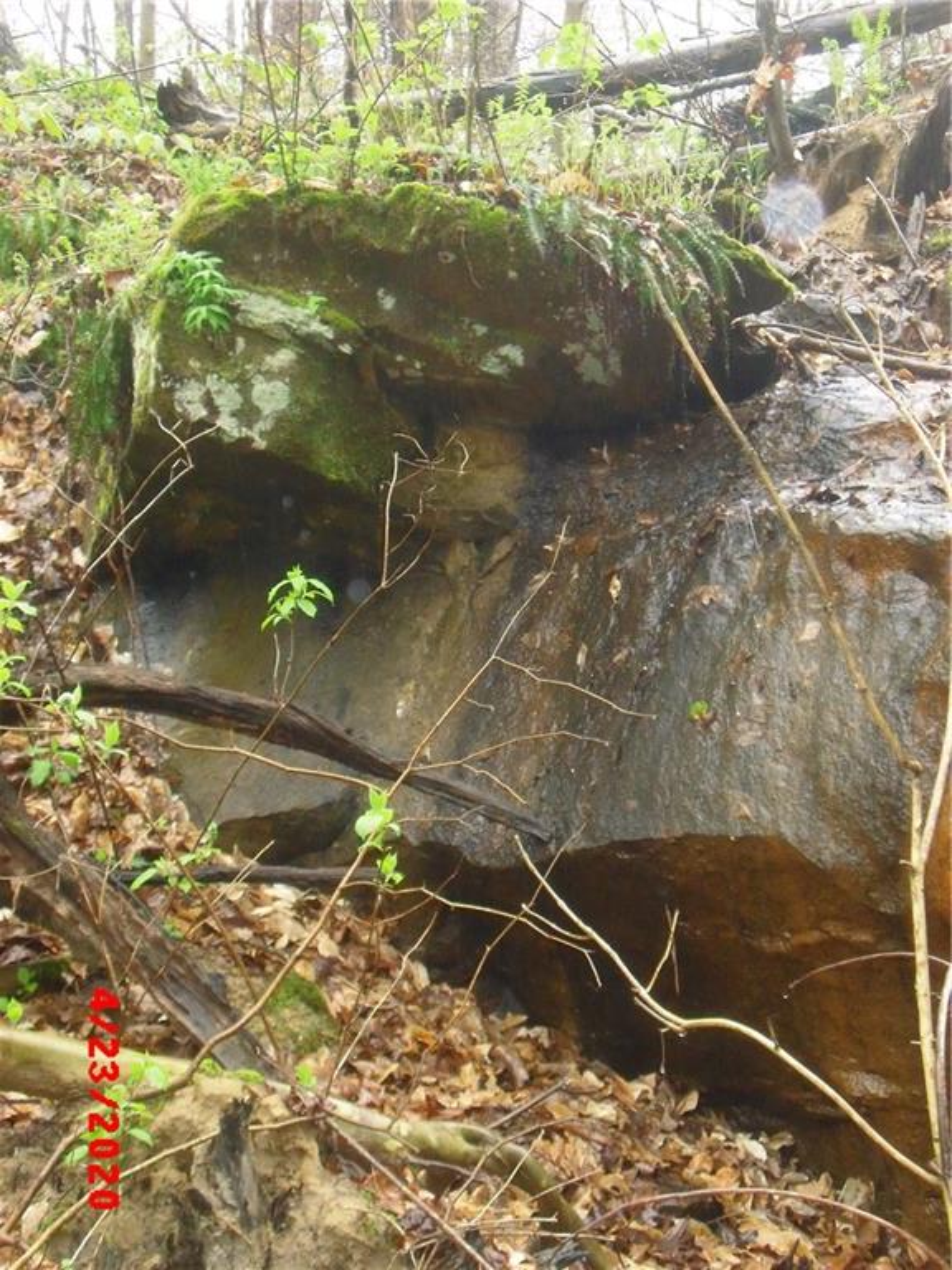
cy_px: 635
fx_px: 2017
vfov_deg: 34.9
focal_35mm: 55
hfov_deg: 26.6
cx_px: 476
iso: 400
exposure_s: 1/60
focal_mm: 9.3
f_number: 3.7
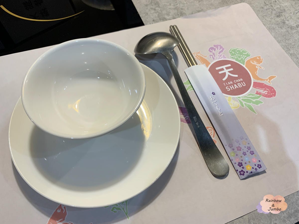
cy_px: 112
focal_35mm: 26
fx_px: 225
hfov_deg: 67.3
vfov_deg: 53.1
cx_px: 150
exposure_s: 1/60
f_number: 1.8
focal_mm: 4.25
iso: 80
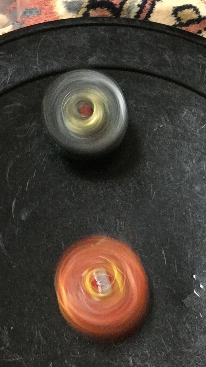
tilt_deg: -68.4
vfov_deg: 47.3
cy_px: 204
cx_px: 91
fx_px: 418
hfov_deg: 27.7
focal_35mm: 43
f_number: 2.4
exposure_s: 1/15
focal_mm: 3.3
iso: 400
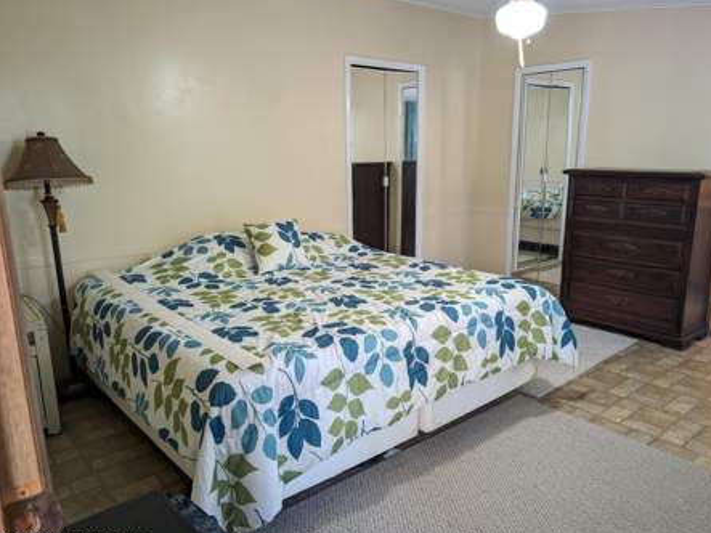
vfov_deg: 53.0
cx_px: 384
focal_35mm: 26
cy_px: 276
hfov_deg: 67.2
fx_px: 534
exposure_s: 1/68.2
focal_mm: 6.9
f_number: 1.68
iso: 221
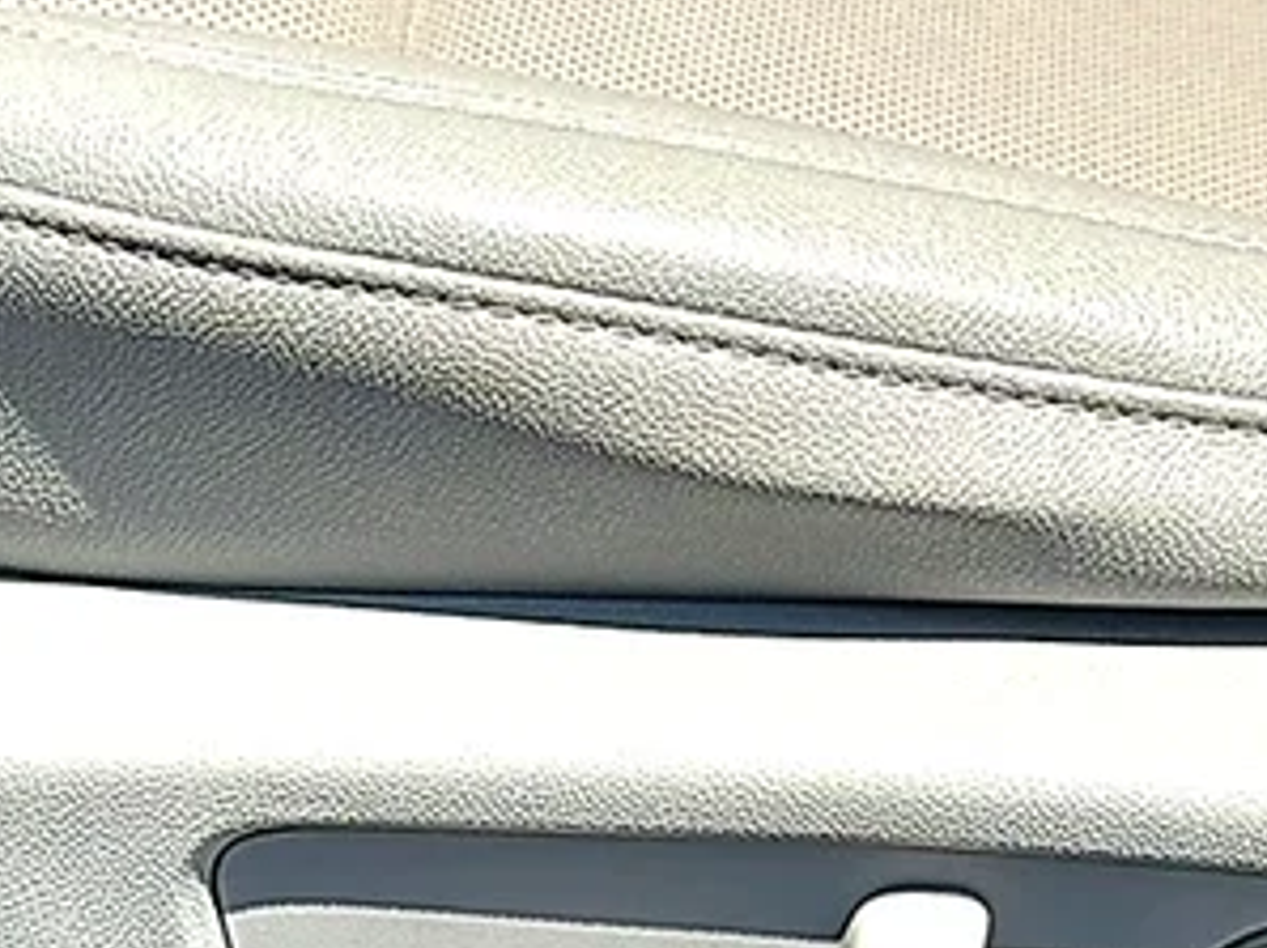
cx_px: 842
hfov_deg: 20.8
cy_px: 750
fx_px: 3438
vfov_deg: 15.6
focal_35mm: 94
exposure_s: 1/1592
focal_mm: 6.86
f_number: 1.78
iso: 80
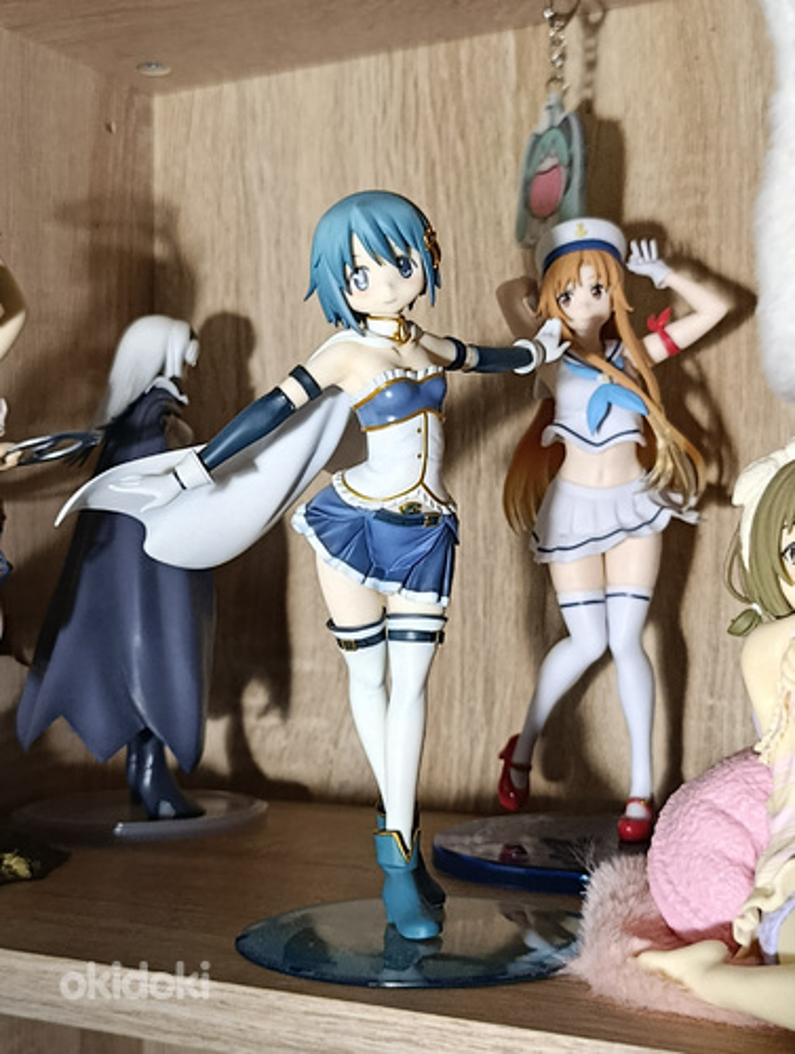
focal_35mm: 46
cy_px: 527
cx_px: 398
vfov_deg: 41.2
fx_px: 1404
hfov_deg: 31.6
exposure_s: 1/33.3
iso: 1069
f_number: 1.65
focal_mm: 6.11
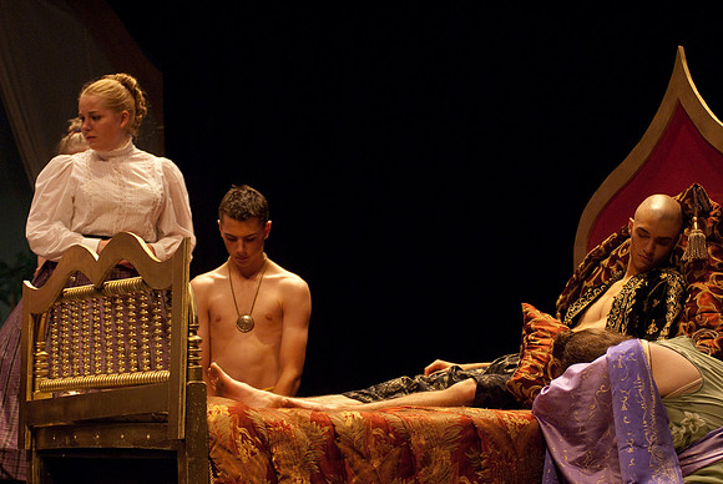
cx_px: 362
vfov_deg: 11.4
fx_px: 2412
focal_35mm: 120
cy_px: 242
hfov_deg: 17.0
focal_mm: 80
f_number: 2.8
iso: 1000
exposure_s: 1/200
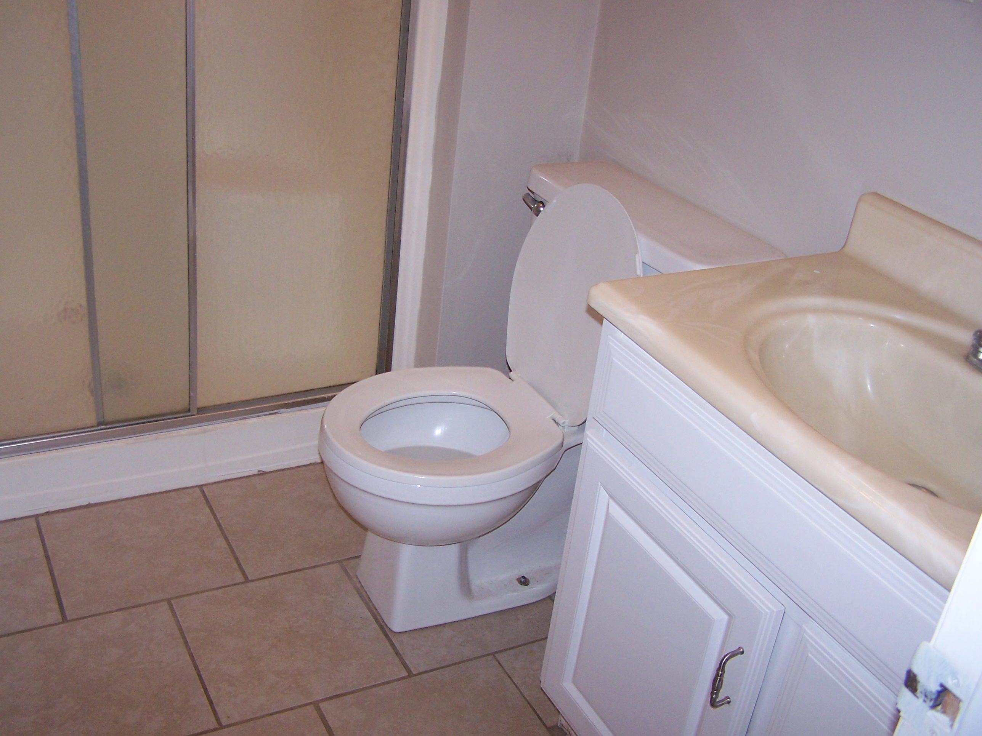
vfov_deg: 37.7
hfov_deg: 49.0
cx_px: 491
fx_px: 1078
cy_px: 368
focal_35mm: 38
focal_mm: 6.3
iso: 140
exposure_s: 1/60
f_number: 2.8
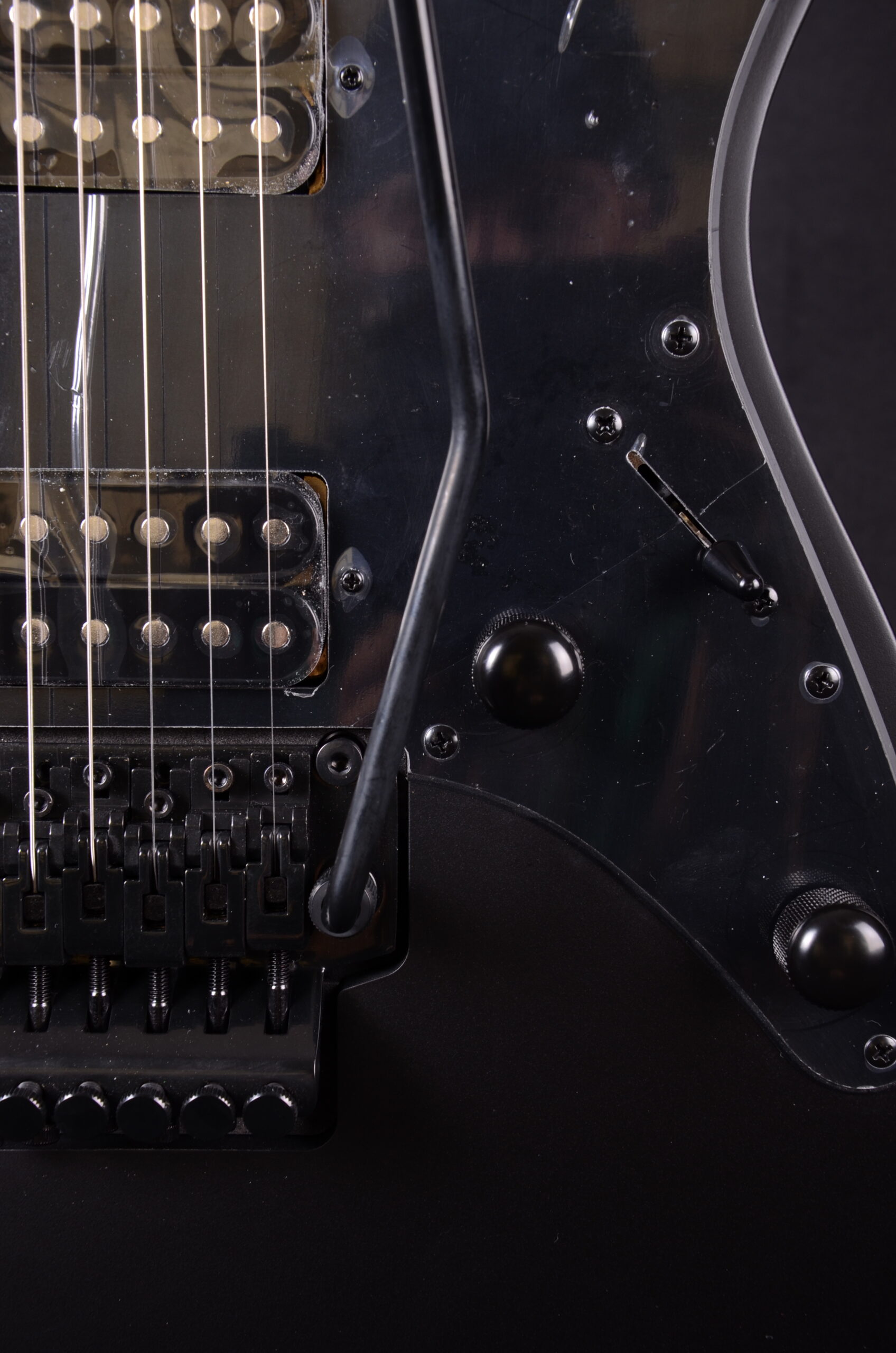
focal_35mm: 52
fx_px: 1968
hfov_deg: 25.6
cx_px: 448
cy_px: 676
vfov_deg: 37.9
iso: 200
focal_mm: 35
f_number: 10
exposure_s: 1/200
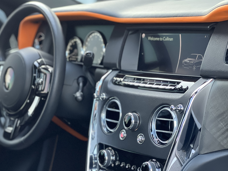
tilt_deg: -14.6
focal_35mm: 98
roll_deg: +11.8
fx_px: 645
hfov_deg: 20.0
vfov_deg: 15.1
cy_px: 97
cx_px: 109
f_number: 2.8
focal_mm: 9
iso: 400
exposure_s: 1/25
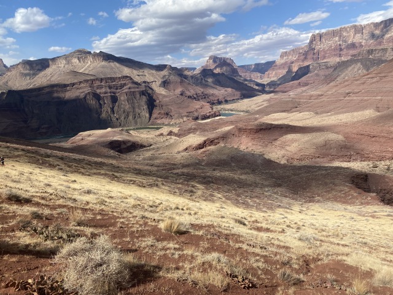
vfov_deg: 53.1
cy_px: 148
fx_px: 295
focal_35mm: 26
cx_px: 196
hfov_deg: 67.3
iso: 32
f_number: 1.8
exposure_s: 1/3401
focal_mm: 4.25
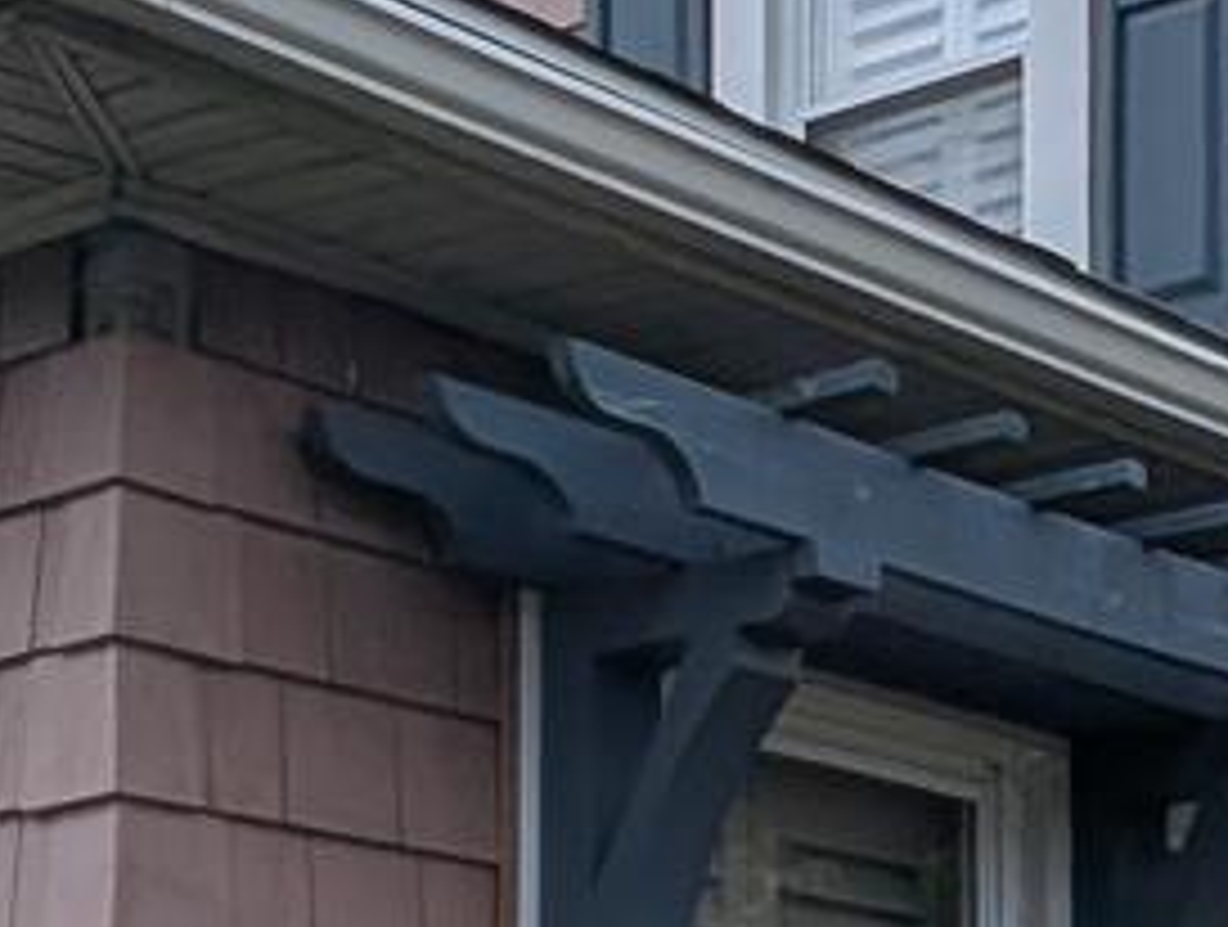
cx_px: 1844
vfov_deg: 14.5
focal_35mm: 97
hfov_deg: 18.0
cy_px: 1260
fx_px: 3449
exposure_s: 1/4348
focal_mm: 1.95
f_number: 2.2
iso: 49
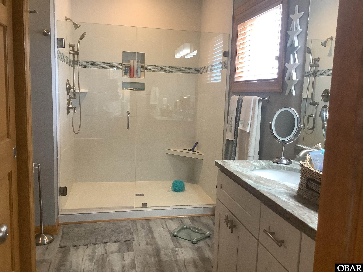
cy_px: 136
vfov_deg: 45.4
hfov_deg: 58.4
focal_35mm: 31
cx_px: 182
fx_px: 325
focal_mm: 3.3
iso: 160
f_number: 2.4
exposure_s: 1/60
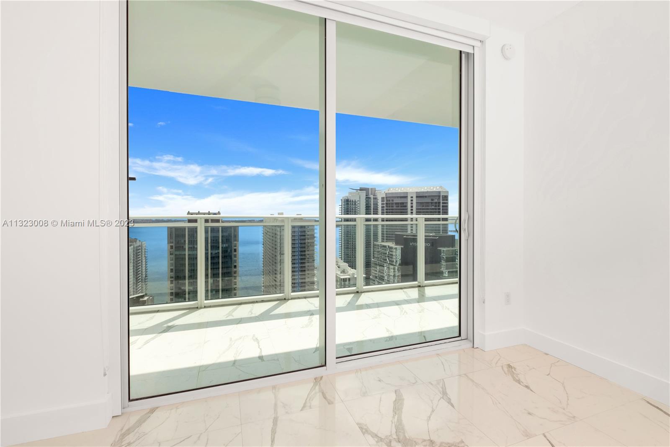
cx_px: 335
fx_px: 279
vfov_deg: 77.3
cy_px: 224
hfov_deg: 100.4
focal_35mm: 15
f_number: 8
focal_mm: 10
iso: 800
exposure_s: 1/2000
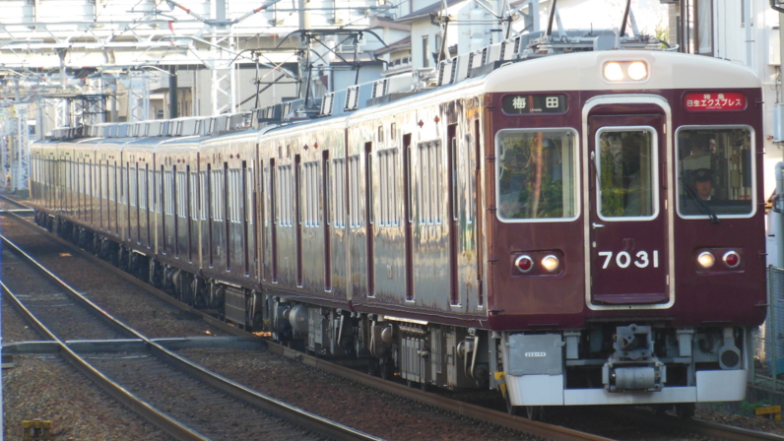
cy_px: 185
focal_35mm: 322
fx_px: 6695
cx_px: 392
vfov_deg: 3.8
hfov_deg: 6.7
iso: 250
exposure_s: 1/125
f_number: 5.8
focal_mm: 52.5
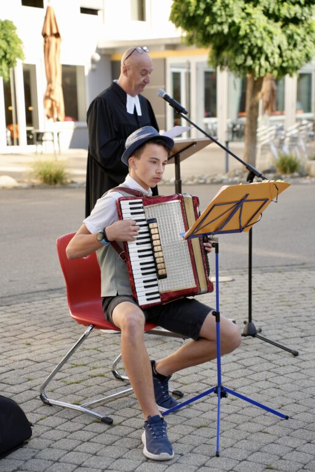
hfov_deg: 18.7
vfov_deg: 27.7
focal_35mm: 73
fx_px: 958
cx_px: 158
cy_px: 236
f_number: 4
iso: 100
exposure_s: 1/200
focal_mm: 73
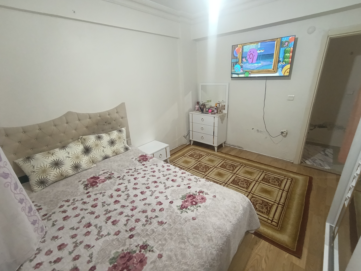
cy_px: 136
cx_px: 180
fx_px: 167
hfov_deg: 94.5
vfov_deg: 78.1
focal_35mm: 16
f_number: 2.2
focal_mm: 1.65
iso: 500
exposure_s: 1/33.3
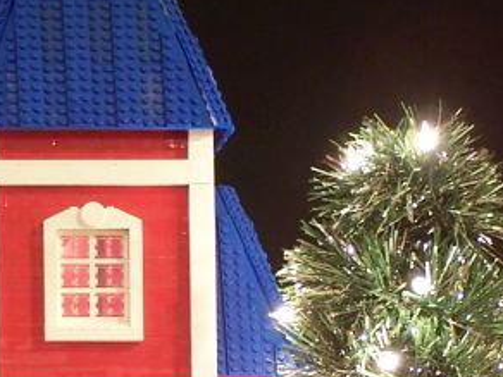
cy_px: 423
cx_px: -324
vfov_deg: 4.5
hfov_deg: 5.9
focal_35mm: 330
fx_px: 4795
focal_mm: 15.6
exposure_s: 1/2
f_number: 3.2
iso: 80
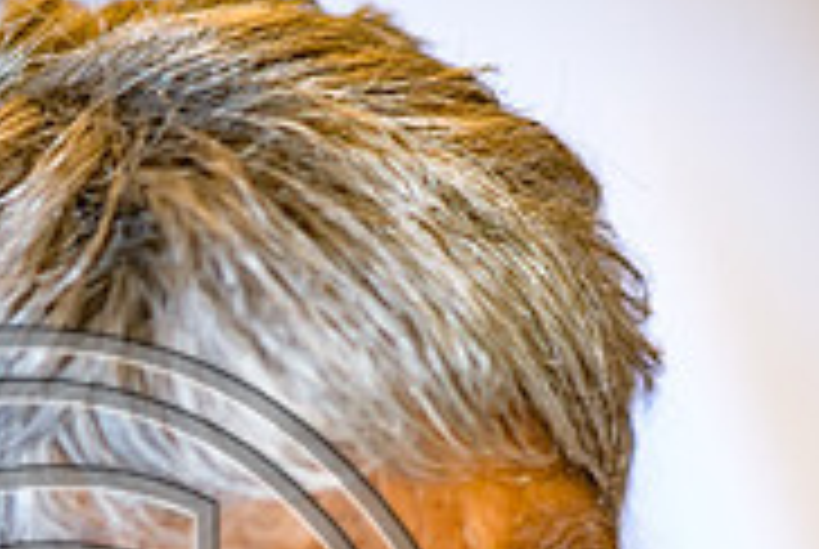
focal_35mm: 334
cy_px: 821
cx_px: 18
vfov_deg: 4.1
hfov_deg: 6.1
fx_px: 7611
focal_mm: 105
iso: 160
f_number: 1.8
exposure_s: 1/125
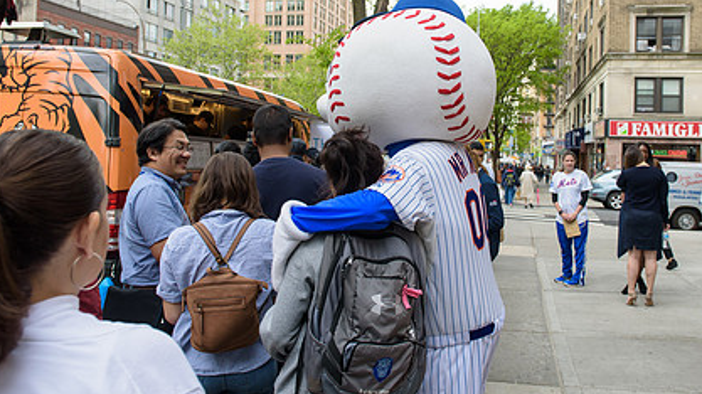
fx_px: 651
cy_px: 132
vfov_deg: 33.4
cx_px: 397
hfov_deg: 56.5
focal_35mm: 35
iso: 200
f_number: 4
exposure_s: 1/250
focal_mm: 24
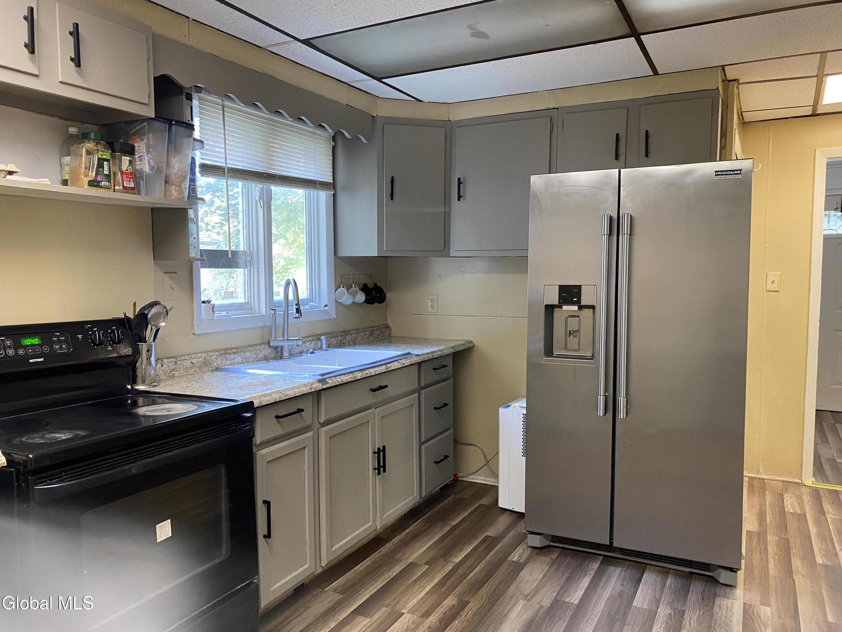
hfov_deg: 67.3
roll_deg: +0.4
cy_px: 316
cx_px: 421
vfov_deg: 53.1
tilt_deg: -3.9
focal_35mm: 26
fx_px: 632
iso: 200
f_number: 1.8
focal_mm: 4.25
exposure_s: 1/60
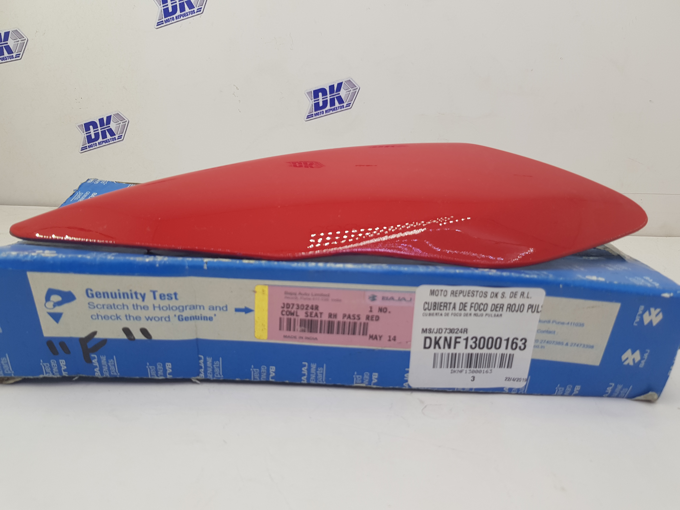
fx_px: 511
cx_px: 340
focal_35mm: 26
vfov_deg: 53.1
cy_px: 255
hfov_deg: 67.3
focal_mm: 4.2
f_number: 1.7
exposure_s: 1/60
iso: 50
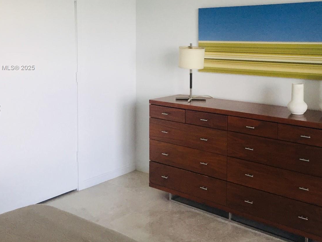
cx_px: 174
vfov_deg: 33.8
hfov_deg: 44.7
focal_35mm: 42
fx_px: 391
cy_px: 68
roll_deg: -1.4
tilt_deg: -3.9
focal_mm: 4.15
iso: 40
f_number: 2.2
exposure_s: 1/30
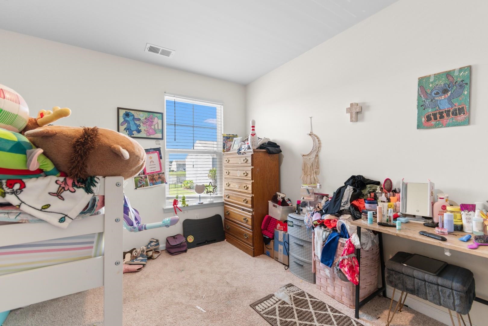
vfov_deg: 77.3
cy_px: 163
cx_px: 244
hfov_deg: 100.4
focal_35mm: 15
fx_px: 203
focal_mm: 10
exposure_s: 1/6
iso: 100
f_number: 4.5
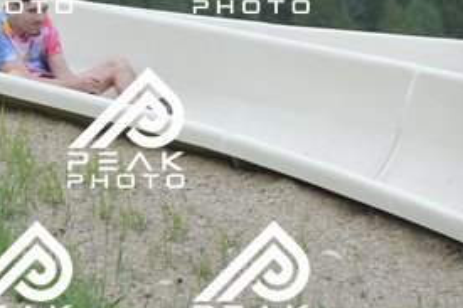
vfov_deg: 4.8
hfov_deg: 7.3
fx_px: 3650
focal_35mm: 284
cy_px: 117
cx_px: 133
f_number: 6.3
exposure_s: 1/640
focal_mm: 195
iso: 450
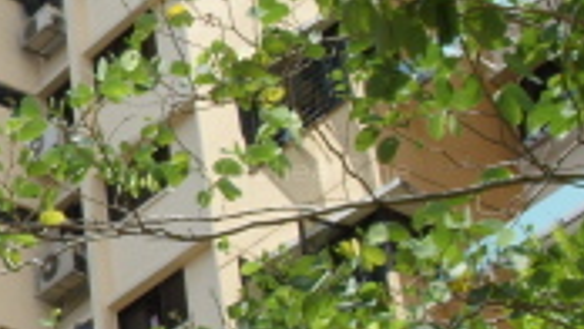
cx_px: -205
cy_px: 175
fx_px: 2029
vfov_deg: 9.3
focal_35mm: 131
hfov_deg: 15.5
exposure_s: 1/296
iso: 50
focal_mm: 6.3
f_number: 4.9
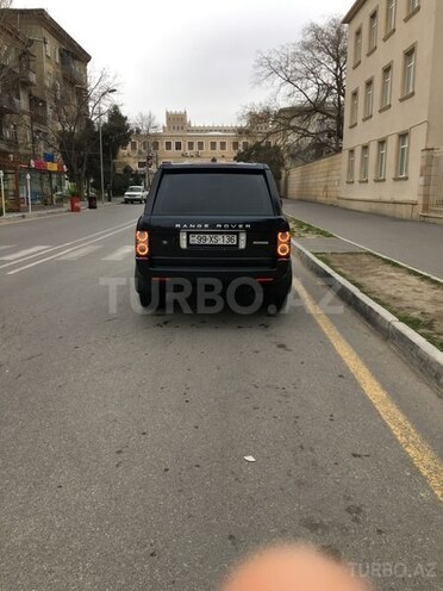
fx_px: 495
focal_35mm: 29
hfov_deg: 48.2
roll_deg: -0.2
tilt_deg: -11.7
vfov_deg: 61.7
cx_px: 222
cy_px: 296
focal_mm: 4.15
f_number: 2.2
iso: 40
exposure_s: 1/100
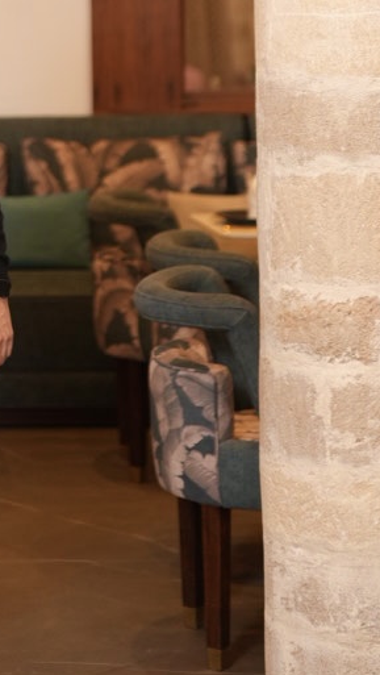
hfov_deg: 9.0
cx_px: -183
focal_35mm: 132
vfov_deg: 15.9
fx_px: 2362
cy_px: -34
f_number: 1.4
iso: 500
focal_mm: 40
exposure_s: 1/200
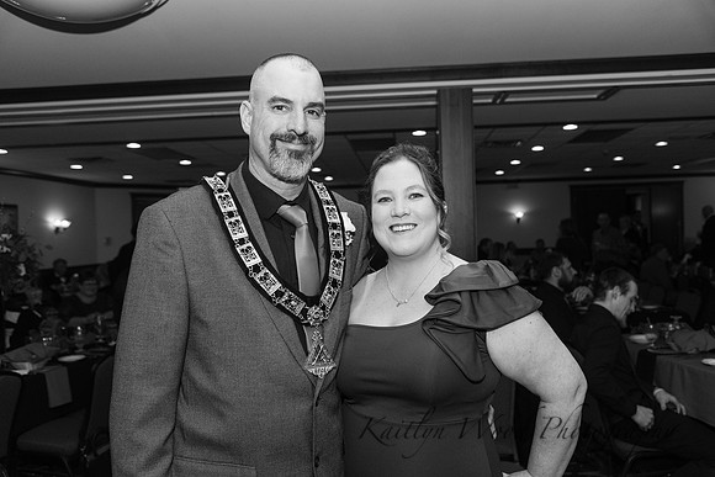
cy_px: 238
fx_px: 616
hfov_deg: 60.3
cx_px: 358
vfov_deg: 42.3
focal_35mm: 31
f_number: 4
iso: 800
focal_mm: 31
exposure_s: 1/200
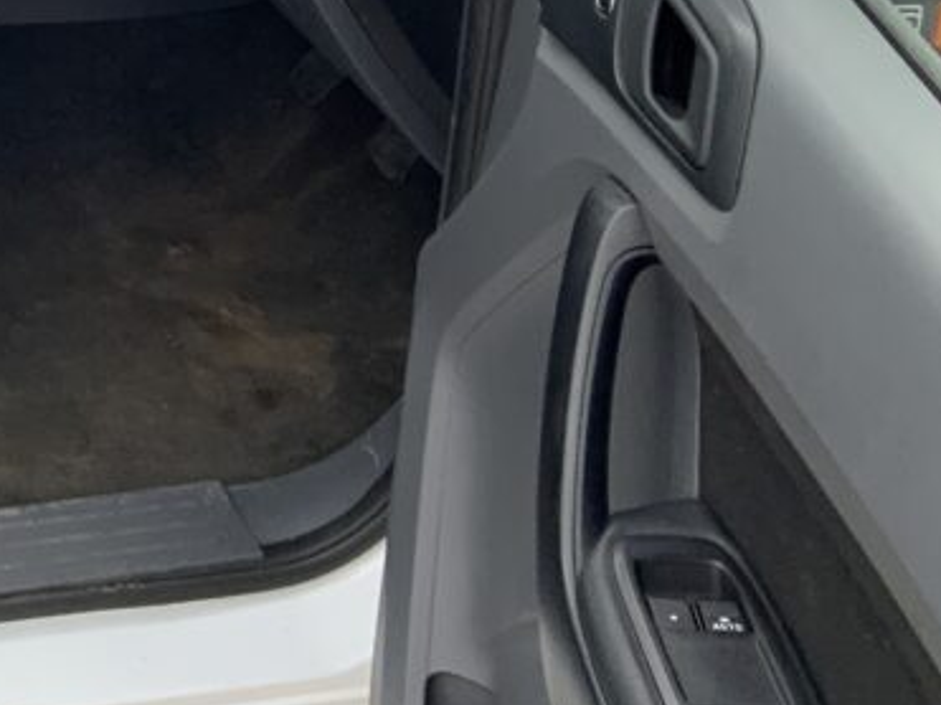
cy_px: -256
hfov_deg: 22.3
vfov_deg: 17.1
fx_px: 2174
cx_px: -218
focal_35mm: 80
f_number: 1.8
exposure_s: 1/238
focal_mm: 3
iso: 16
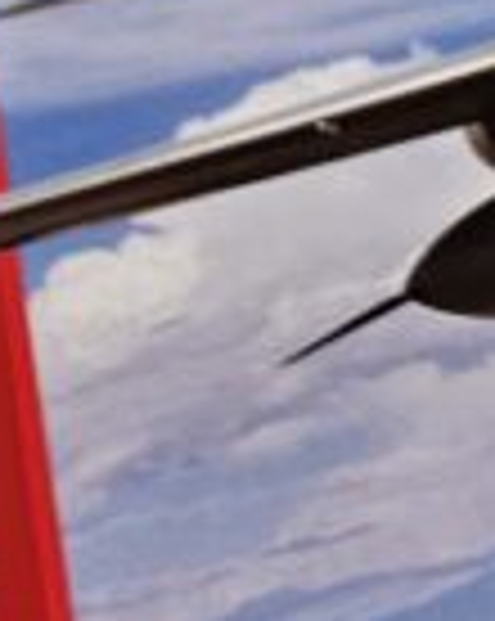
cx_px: 1161
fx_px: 3065
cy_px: 590
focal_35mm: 167
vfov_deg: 11.5
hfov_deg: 8.5
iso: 200
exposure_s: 1/120
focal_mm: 5.4
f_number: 1.8
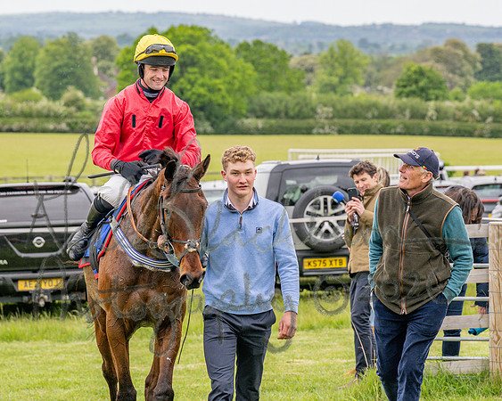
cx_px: 194
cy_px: 144
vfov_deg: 8.3
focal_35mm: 186
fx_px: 2758
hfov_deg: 10.4
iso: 400
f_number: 5
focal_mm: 110
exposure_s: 1/800
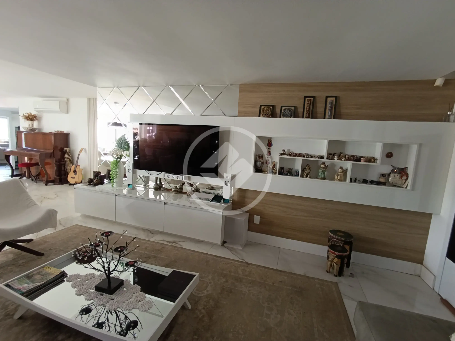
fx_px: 210
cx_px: 228
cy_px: 170
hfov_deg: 94.5
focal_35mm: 16
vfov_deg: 78.1
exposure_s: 1/60
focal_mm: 1.65
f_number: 2.2
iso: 250
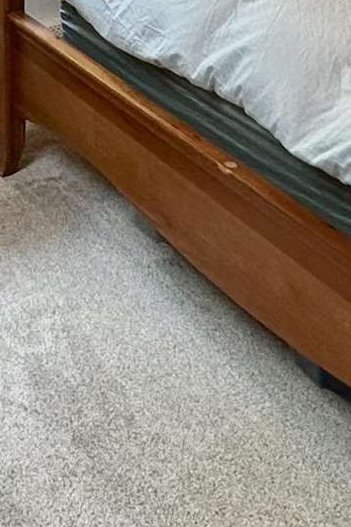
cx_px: -26
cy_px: -375
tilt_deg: -4.8
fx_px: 1229
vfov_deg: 19.3
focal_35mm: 84
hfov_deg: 15.8
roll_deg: +0.8
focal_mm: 2.22
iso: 100
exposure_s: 1/99
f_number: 2.2
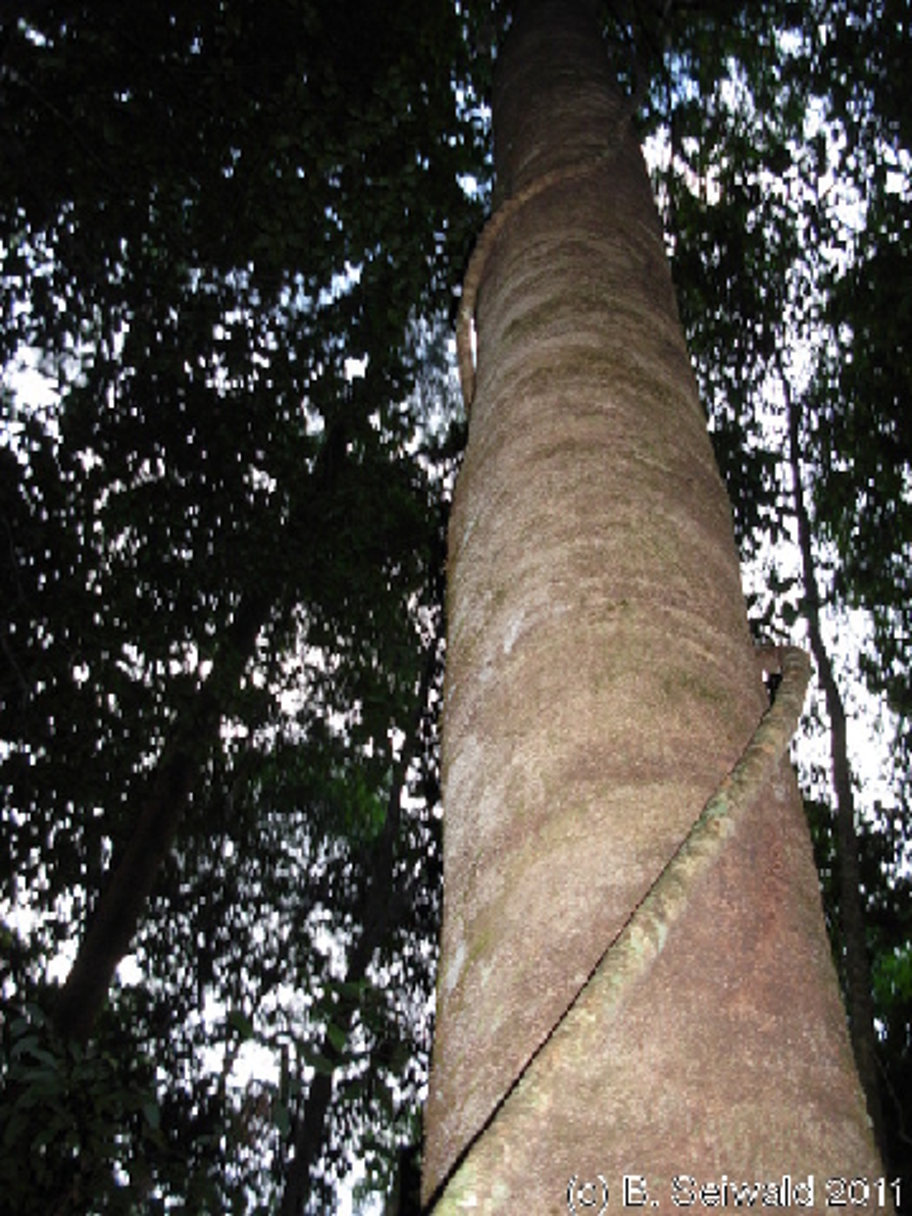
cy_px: 608
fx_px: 1335
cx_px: 456
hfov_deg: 37.7
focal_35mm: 38
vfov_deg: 49.0
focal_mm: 6.3
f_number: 2.9
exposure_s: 1/40.3
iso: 141
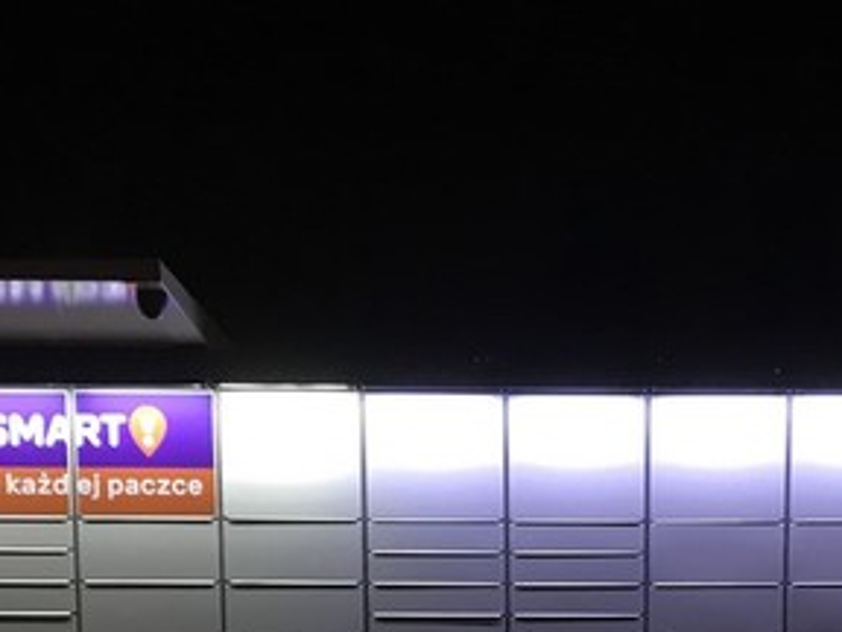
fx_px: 1654
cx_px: 599
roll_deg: -0.8
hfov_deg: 28.3
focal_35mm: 68
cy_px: 736
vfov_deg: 20.4
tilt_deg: -7.2
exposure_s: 1/17
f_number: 1.8
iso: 100
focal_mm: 3.99
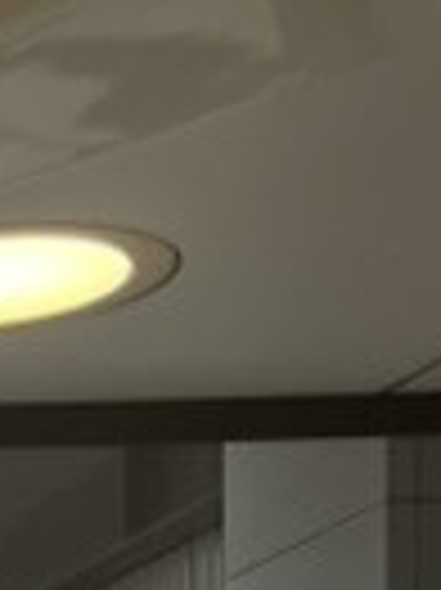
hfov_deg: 6.2
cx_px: -1256
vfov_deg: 8.9
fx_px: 3471
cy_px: 1365
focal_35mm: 204
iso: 40
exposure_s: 1/289
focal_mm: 5.1
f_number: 1.6
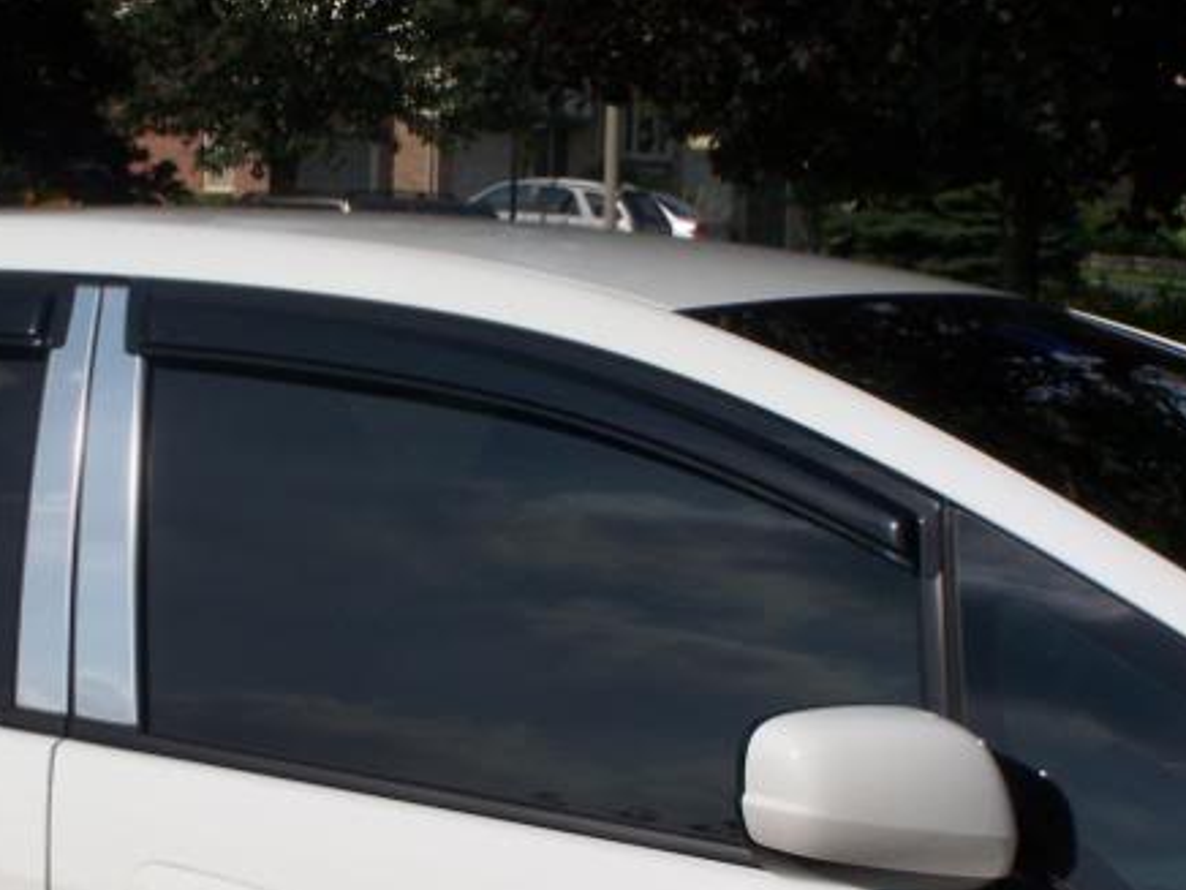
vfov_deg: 13.4
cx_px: 329
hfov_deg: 17.8
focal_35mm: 110
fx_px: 3769
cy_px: 650
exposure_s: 1/800
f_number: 6.3
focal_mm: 12.4
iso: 80
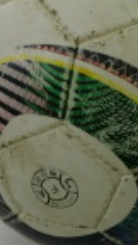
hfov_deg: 7.0
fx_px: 1099
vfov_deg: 12.6
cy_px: 236
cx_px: 259
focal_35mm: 169
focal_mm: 6.3
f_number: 3.1
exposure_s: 1/60
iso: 100
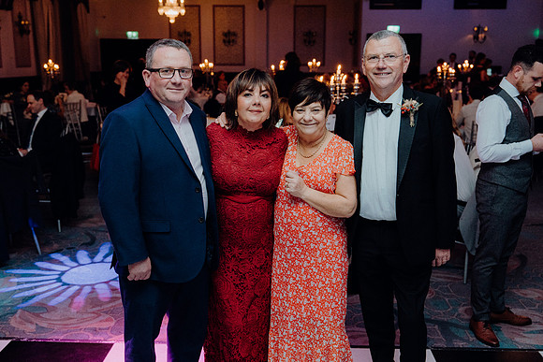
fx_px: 573
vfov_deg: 35.1
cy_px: 181
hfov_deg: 50.7
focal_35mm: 38
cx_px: 272
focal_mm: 38
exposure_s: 1/160
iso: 2500
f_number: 3.5
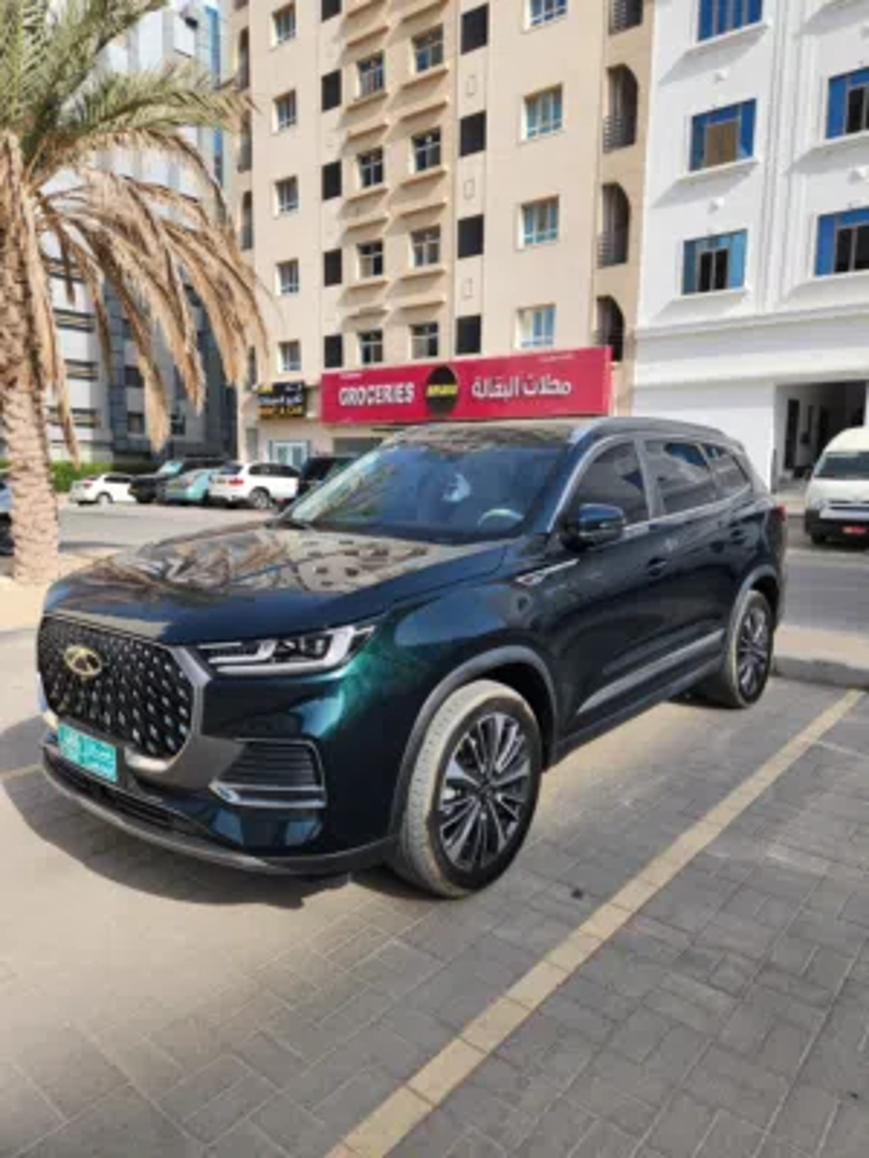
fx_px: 770
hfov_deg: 58.9
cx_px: 434
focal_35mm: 23
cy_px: 579
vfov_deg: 73.9
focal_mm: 5.4
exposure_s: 1/1058
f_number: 1.8
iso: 20
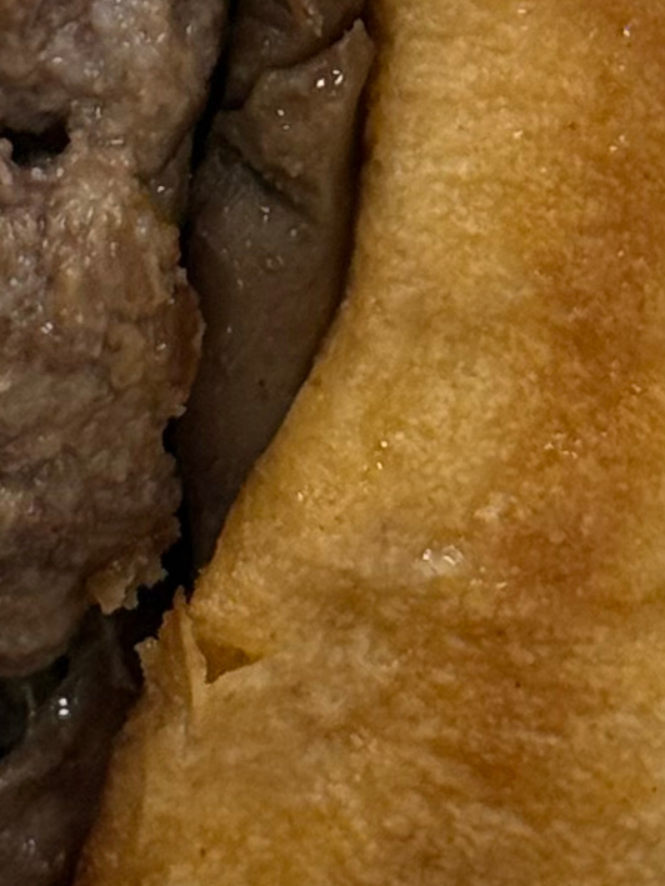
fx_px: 6991
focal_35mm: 273
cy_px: -76
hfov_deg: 5.4
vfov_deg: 7.2
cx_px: -88
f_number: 1.78
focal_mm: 6.76
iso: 100
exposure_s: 1/100
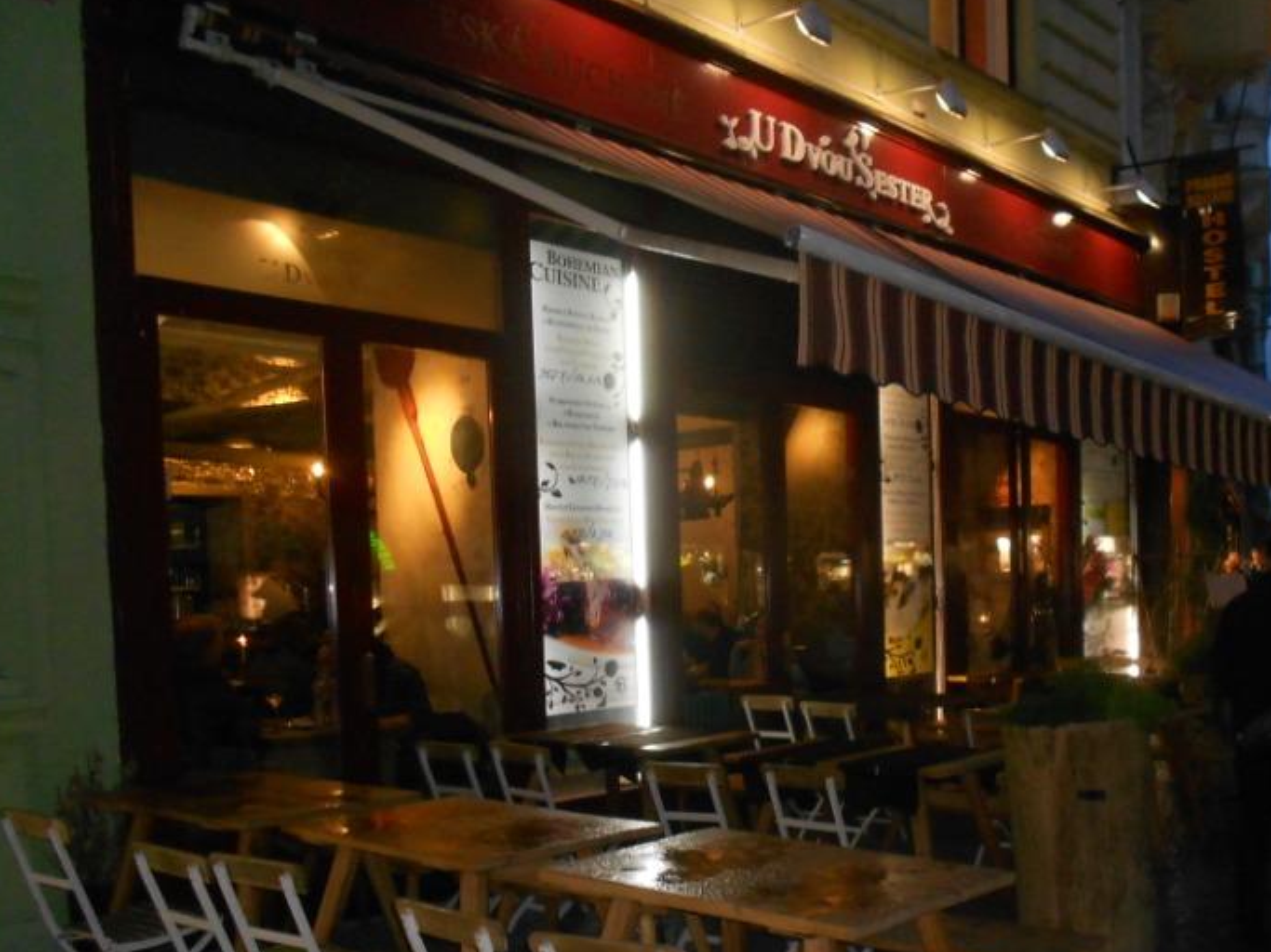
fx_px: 1432
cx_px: 936
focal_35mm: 39
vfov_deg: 36.4
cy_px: 641
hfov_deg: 46.3
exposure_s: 1/25
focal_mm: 4.6
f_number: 3.2
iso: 250
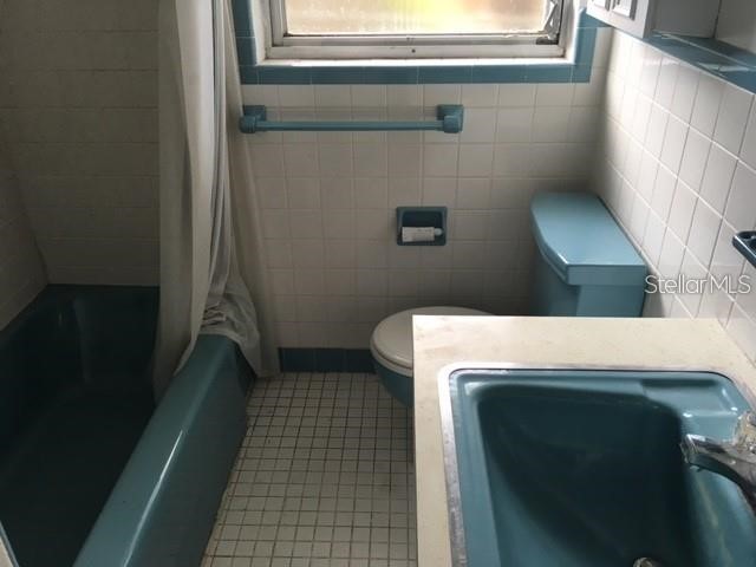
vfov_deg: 48.2
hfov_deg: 61.7
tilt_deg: -29.8
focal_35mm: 29
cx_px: 378
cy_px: 284
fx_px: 633
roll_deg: +1.9
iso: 32
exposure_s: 1/40
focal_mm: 4.15
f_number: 2.2
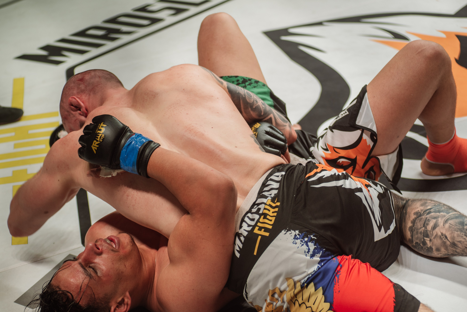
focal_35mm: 80
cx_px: 234
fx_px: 1038
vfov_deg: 17.1
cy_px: 156
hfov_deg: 25.4
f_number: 4
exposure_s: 1/320
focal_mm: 80
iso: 220
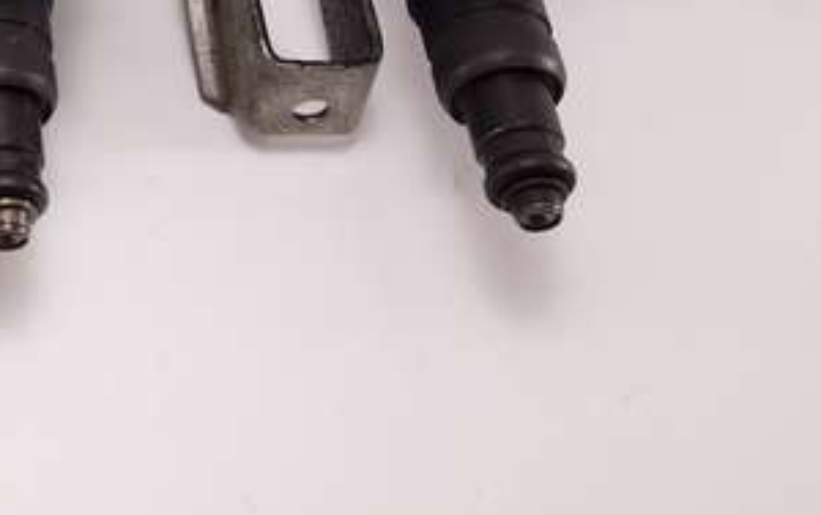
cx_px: -131
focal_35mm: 78
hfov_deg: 24.3
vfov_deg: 15.7
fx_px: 1747
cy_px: -193
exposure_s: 1/100
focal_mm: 10.4
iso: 125
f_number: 2.5
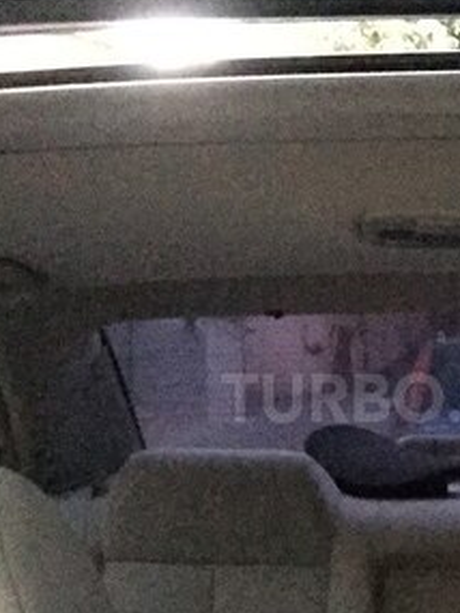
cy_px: 398
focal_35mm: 54
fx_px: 956
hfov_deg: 26.4
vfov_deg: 35.3
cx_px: 387
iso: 1600
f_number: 2.2
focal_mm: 2.65
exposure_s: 1/17
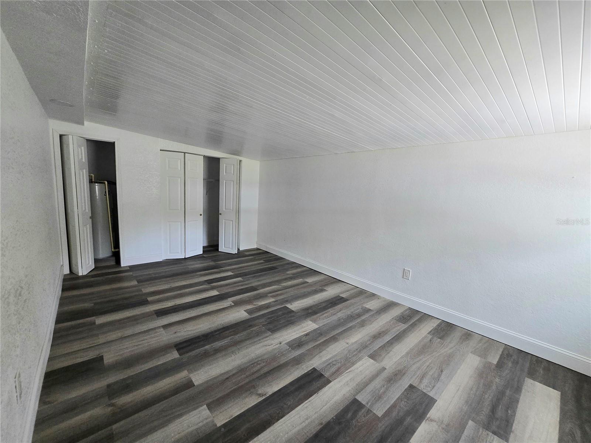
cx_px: 296
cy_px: 222
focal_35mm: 13
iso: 200
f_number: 2.2
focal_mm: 2.2
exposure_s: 1/60.2
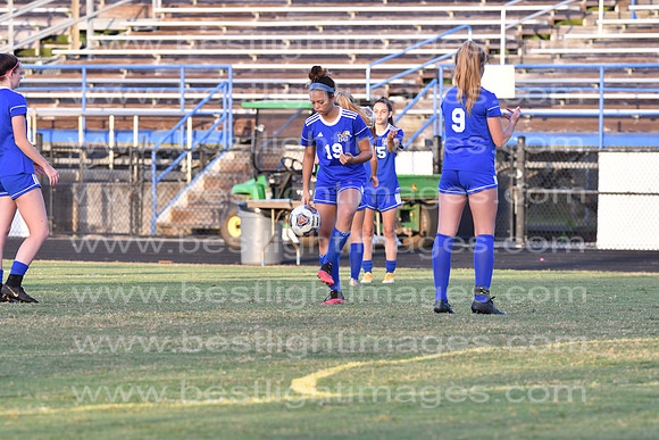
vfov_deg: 3.1
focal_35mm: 450
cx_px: 330
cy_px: 220
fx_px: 8239
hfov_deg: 4.6
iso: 800
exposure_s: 1/500
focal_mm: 300
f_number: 5.6
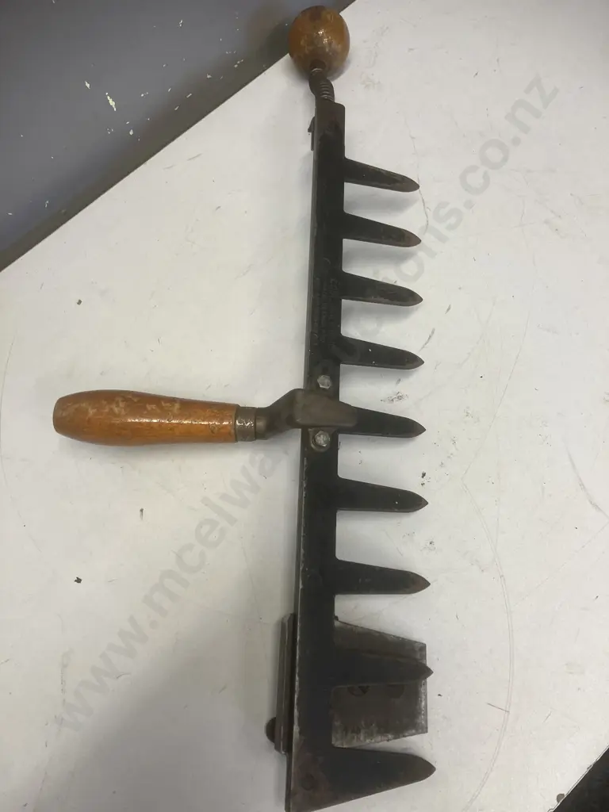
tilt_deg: -62.4
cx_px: 304
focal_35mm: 28
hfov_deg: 49.7
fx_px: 657
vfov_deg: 63.4
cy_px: 406
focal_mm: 3.99
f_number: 1.8
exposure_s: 1/100
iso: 80
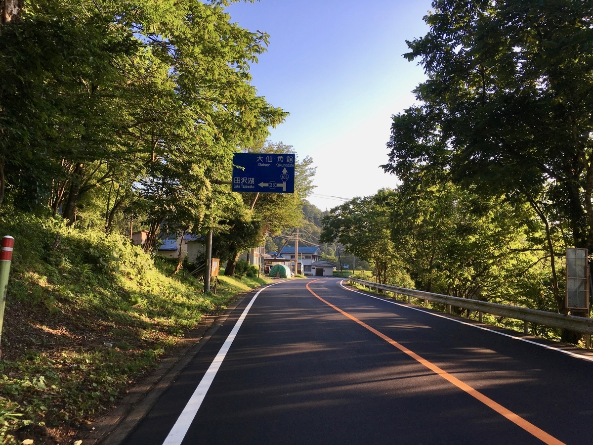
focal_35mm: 29
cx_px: 296
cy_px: 222
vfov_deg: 48.2
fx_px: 497
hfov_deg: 61.7
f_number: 2.2
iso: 25
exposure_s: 1/353
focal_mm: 4.15
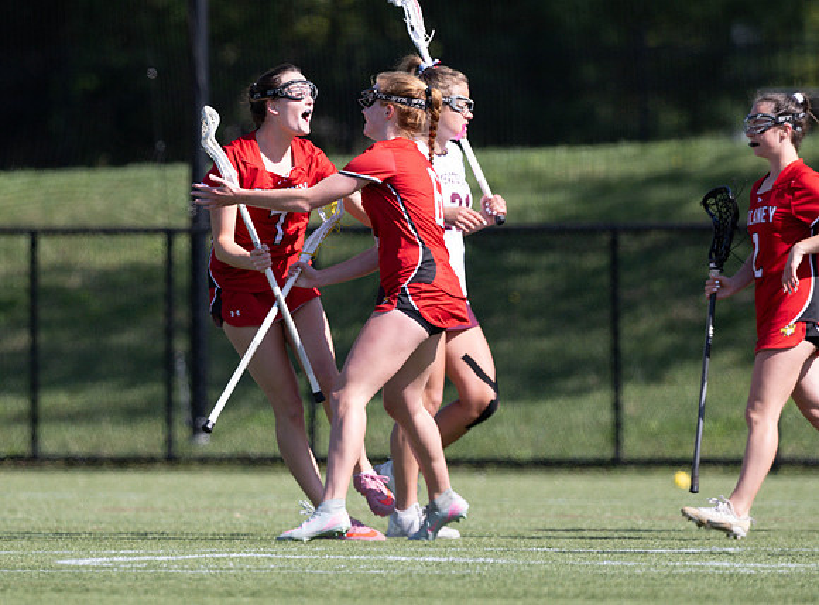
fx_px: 16590
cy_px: 159
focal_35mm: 705
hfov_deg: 2.8
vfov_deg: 2.1
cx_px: 295
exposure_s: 1/4000
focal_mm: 400
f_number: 4
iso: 560
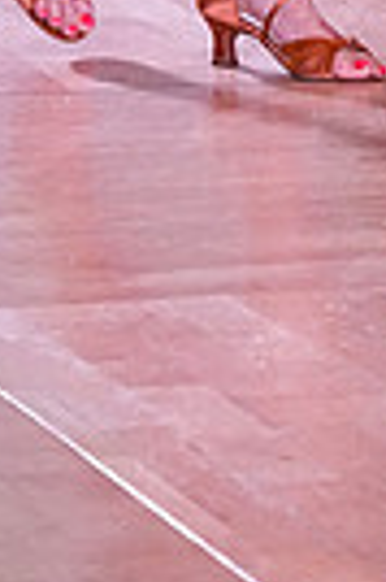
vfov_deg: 4.5
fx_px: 7336
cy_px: -643
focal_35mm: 455
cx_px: 700
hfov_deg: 3.0
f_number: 4.5
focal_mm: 105
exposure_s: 1/400
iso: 3200
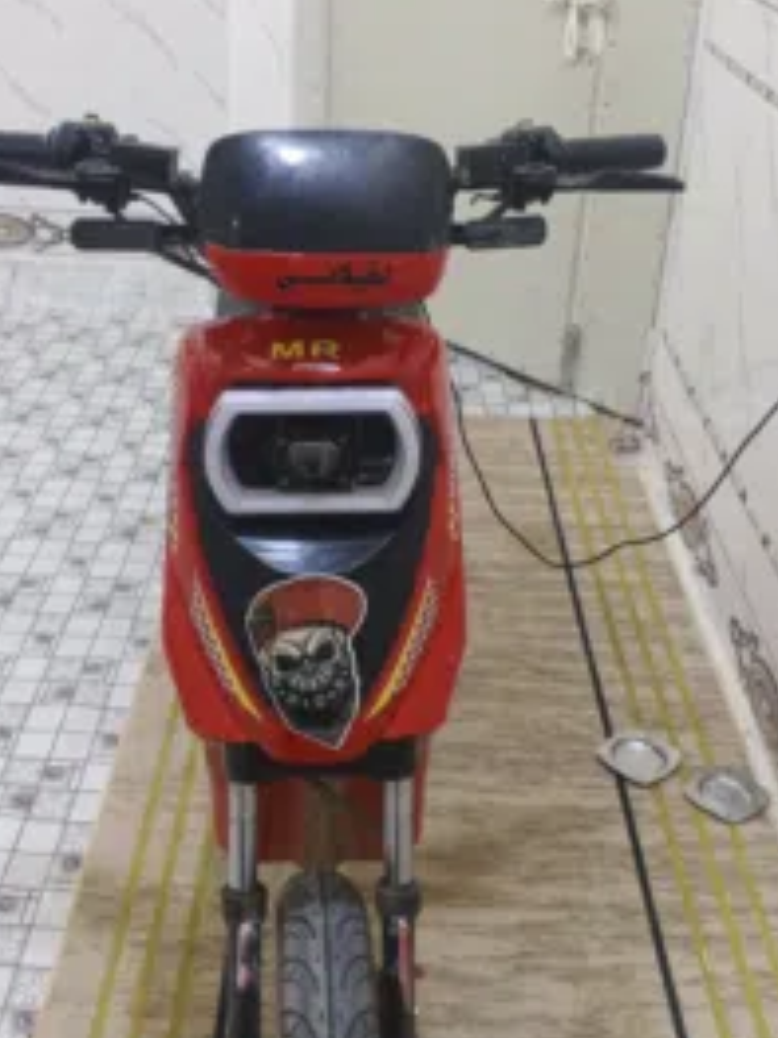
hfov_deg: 40.6
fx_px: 1050
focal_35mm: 35
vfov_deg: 52.6
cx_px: 359
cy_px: 466
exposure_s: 1/50
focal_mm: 4.09
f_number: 1.6
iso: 475
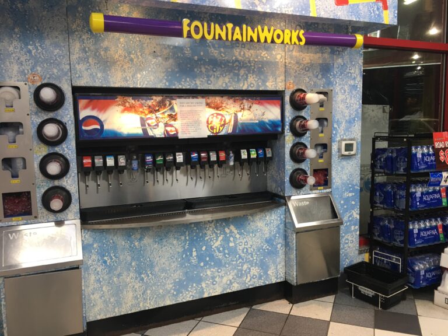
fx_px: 375
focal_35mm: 29
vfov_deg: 48.2
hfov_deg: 61.7
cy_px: 168
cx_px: 224
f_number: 2.2
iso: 32
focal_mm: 4.15
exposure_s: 1/15
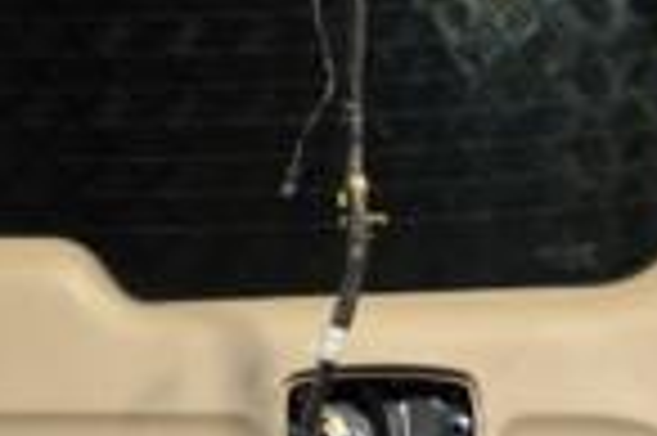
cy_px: 238
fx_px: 3372
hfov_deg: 11.0
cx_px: -32
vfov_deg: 7.4
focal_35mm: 185
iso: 110
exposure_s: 1/30
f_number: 4.5
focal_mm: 30
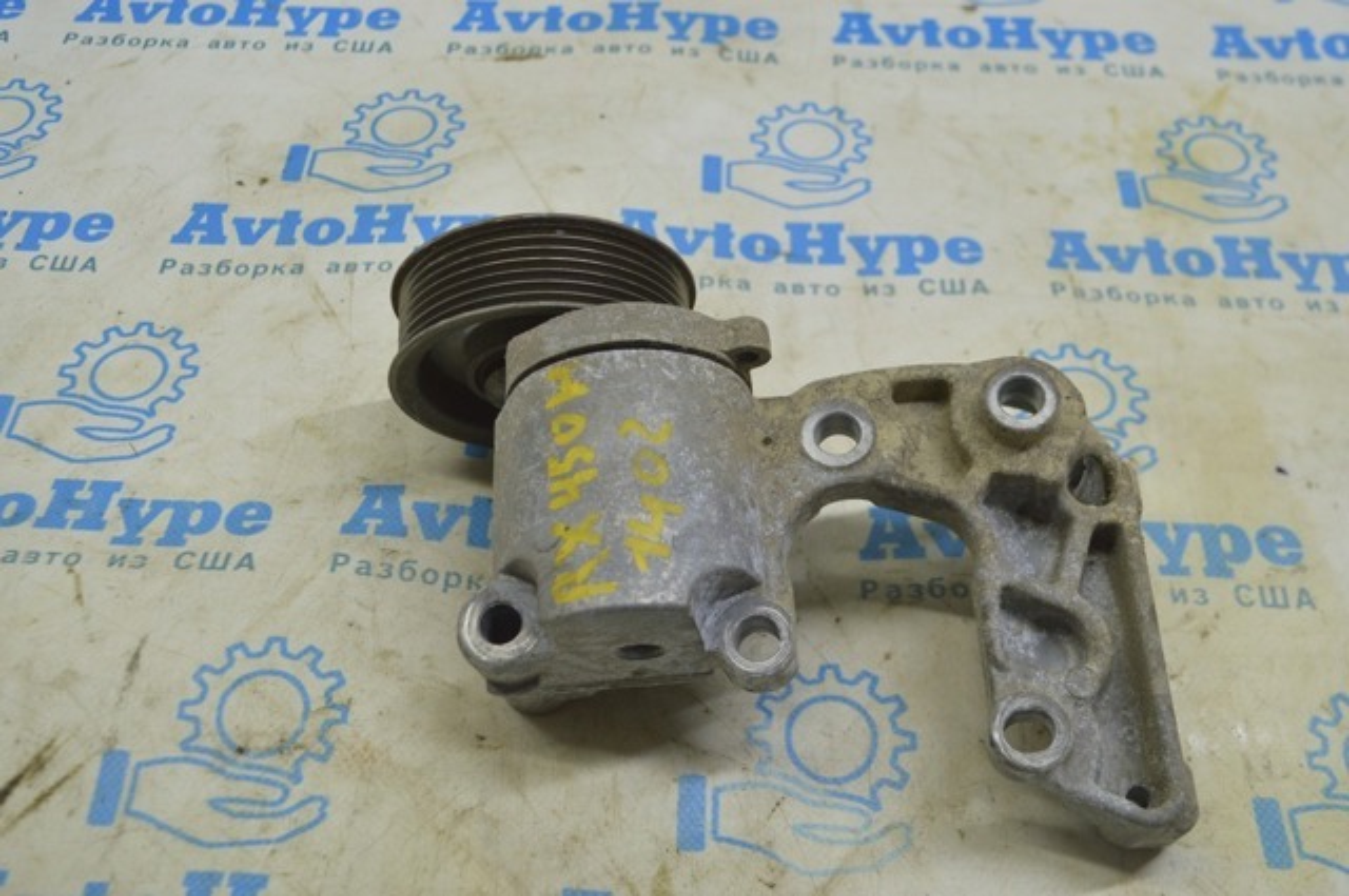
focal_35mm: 42
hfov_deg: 46.5
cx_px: 674
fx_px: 1572
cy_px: 448
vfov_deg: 31.8
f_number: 5.6
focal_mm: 28
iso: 400
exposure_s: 1/40
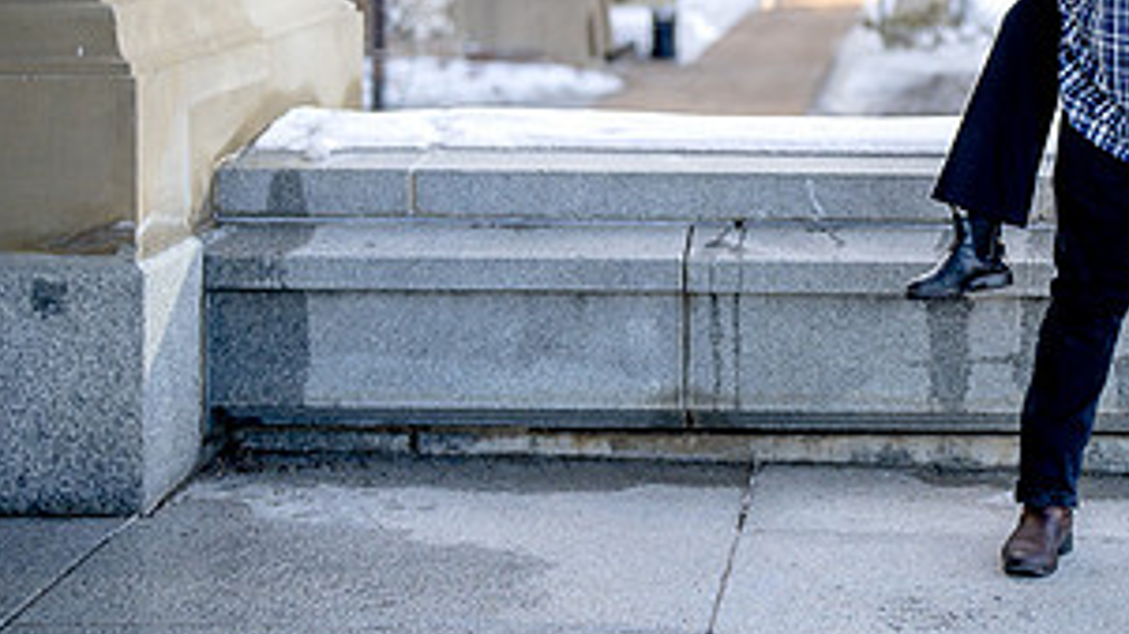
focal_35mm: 101
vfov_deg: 11.8
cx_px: 1073
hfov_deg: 20.6
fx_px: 3022
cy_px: 2
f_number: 1.8
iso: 500
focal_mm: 50
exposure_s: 1/6400
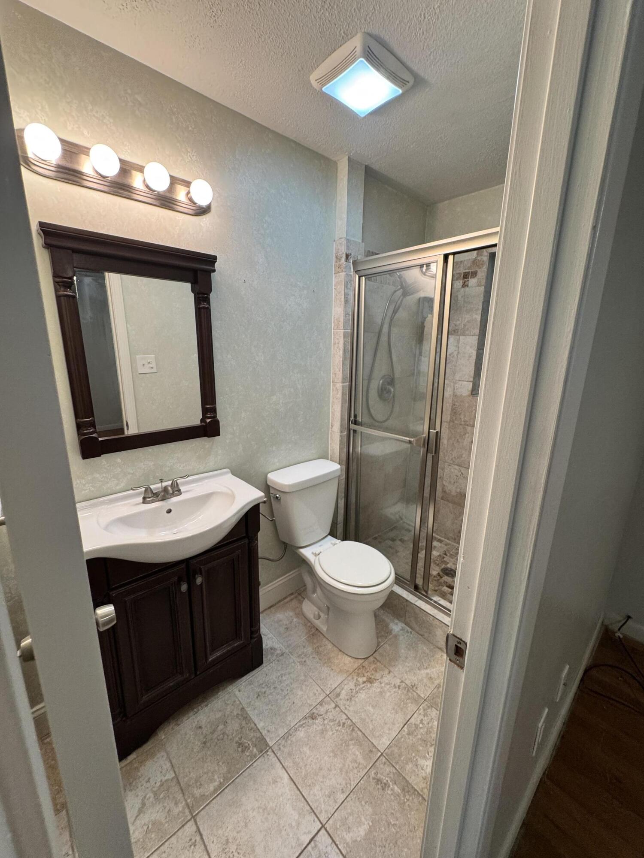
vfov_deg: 102.1
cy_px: 429
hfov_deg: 85.7
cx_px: 322
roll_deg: -1.3
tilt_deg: -14.4
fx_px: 347
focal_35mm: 14
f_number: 2.2
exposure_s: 1/60
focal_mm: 2.22
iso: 200
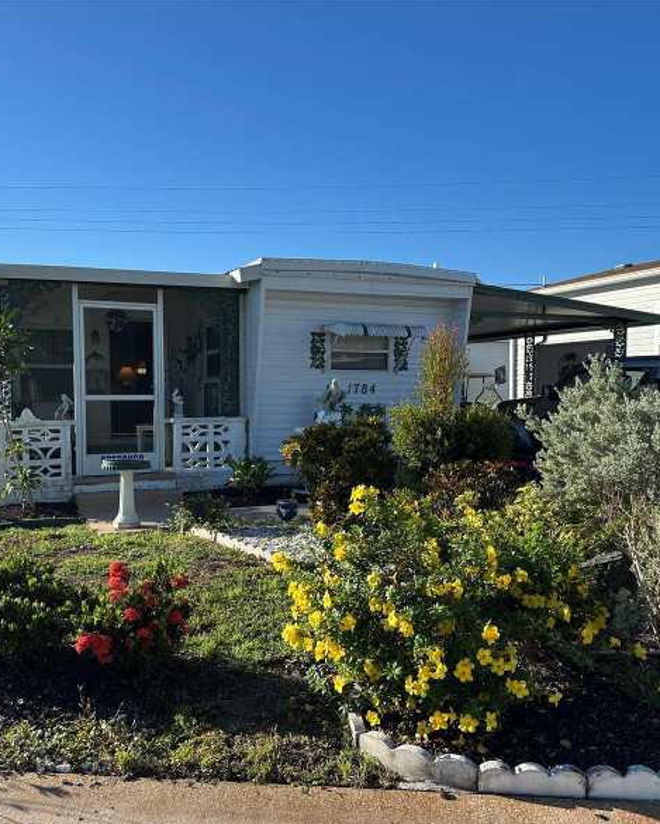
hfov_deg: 45.8
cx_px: 301
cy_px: 420
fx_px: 781
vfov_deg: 55.7
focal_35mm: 32
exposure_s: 1/3472
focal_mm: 6.86
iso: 80
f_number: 1.78
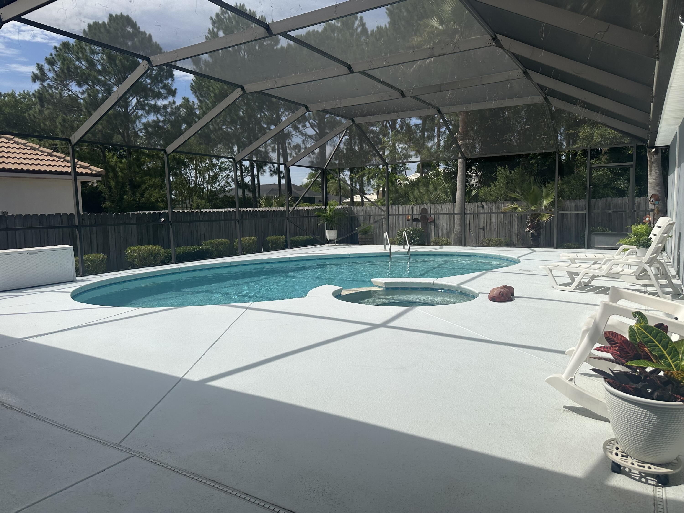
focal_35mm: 24
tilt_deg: -5.2
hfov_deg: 71.6
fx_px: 474
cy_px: 256
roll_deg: -0.3
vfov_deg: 56.8
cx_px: 342
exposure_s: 1/7042
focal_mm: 6.86
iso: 80
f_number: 1.78
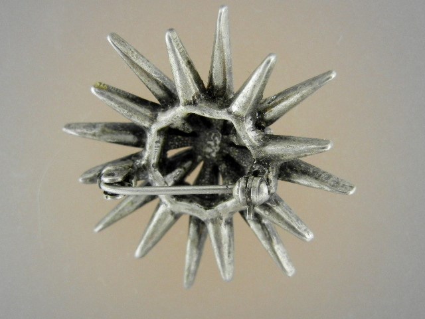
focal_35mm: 59
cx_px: 212
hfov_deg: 32.7
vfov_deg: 24.8
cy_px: 160
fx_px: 724
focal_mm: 10.6
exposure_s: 1/6.6
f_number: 4
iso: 200
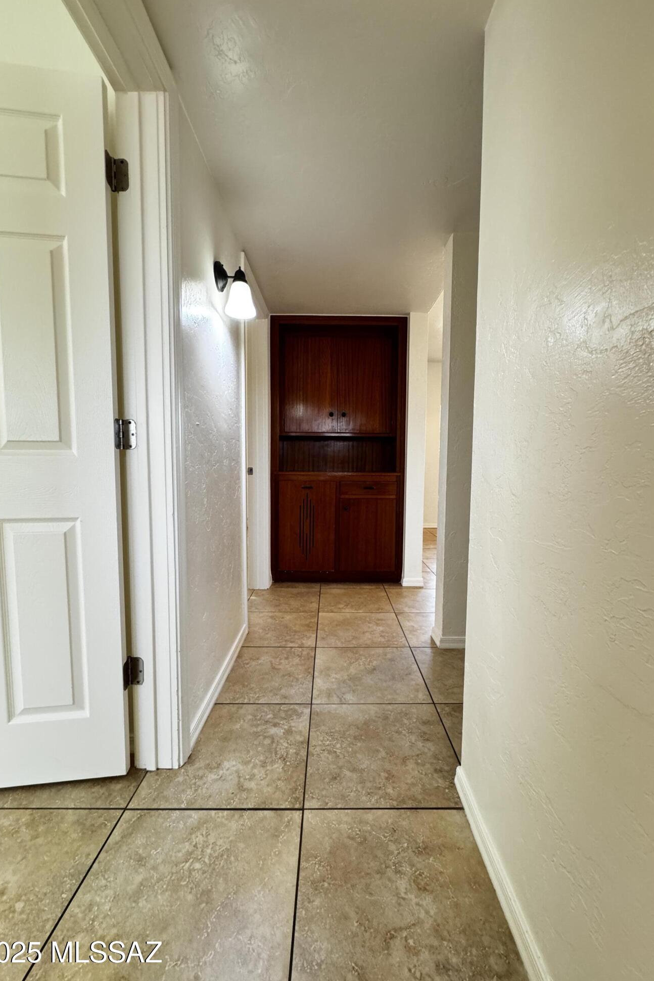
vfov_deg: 100.4
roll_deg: -0.4
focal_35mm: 15
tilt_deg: -4.3
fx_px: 409
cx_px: 335
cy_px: 493
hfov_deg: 77.3
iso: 320
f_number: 2.2
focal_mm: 2.22
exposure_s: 1/60
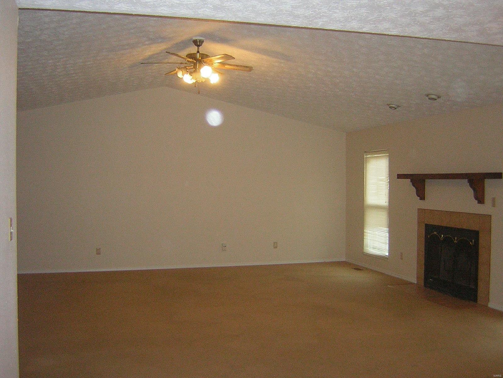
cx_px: 252
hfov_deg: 51.4
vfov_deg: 39.7
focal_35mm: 36
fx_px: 523
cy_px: 189
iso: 159
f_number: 2.6
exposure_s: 1/60.1
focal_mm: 4.7
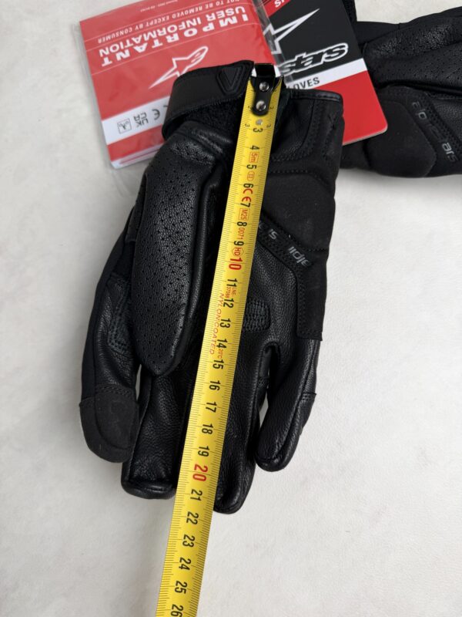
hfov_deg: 56.8
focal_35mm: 24
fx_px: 427
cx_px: 231
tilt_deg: -78.2
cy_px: 308
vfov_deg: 71.6
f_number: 1.78
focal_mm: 6.76
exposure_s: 1/121
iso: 50
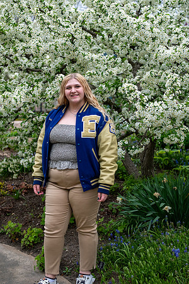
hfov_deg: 18.2
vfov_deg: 27.0
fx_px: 591
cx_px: 94
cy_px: 142
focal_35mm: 75
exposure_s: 1/500
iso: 250
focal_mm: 50
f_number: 2.8
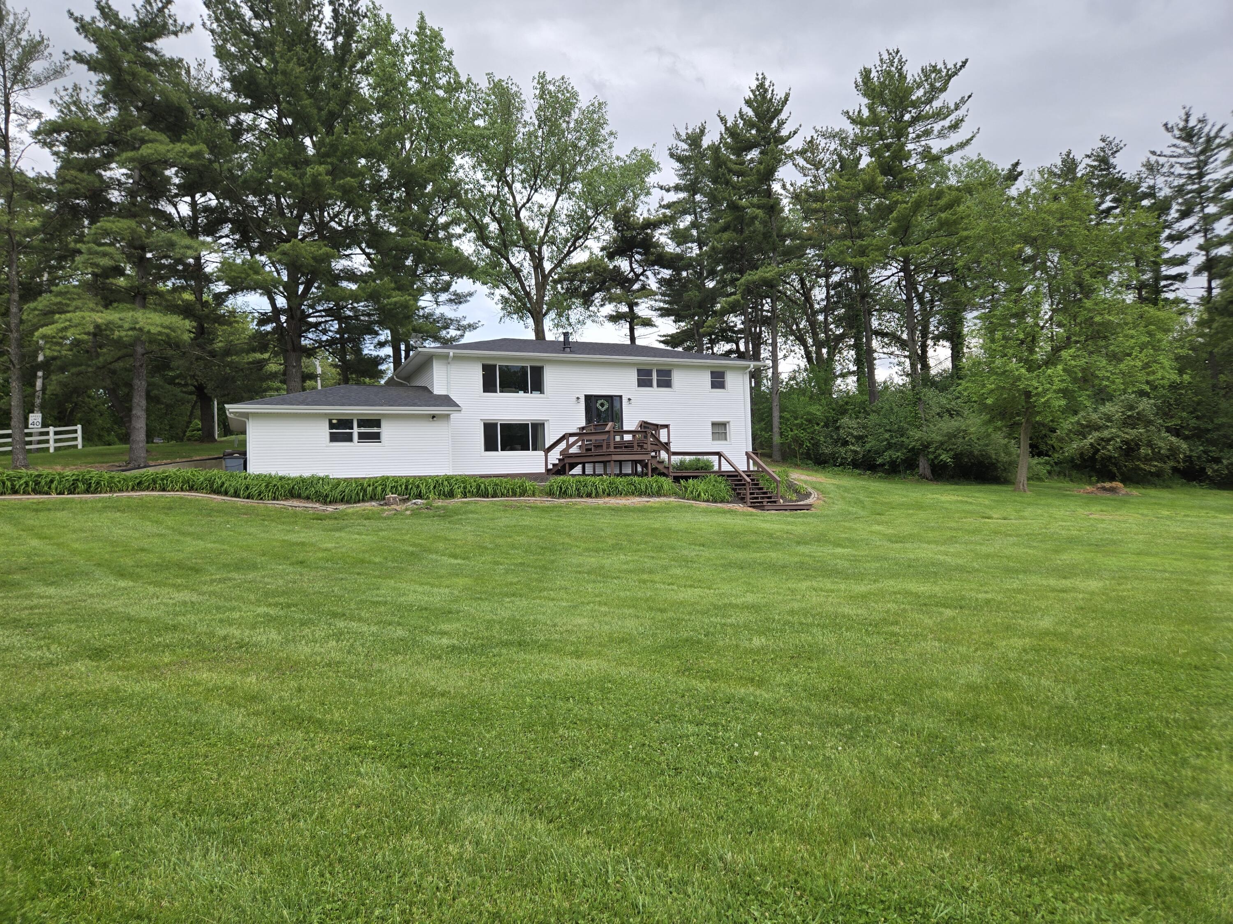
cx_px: 616
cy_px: 462
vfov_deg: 58.9
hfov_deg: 73.9
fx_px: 819
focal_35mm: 23
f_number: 1.8
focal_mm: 5.4
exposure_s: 1/873
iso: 25
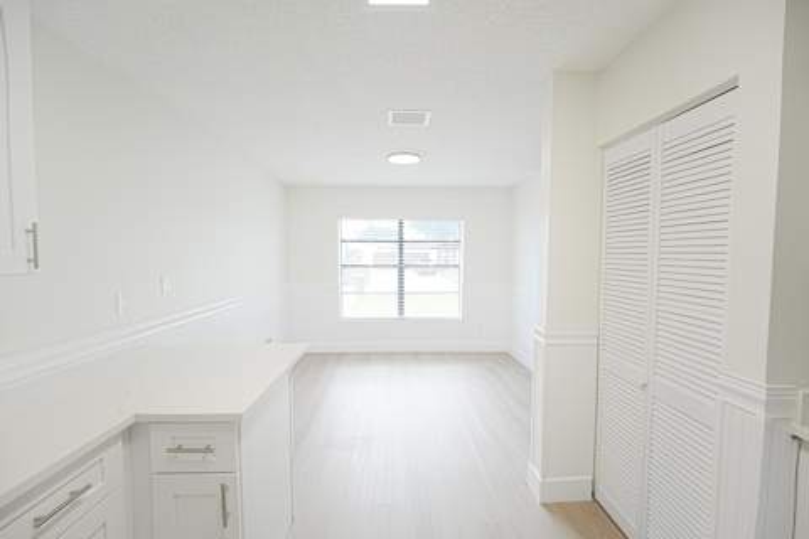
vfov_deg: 81.2
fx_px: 315
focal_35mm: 14
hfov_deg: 104.3
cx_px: 404
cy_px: 270
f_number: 7.1
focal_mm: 14
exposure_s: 1/160
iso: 2000
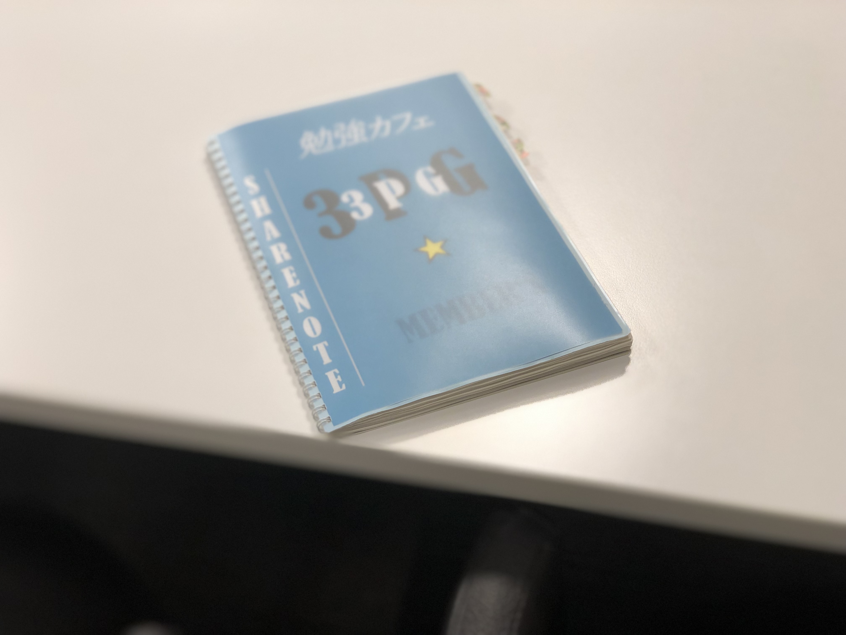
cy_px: 318
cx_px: 423
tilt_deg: -47.0
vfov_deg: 28.0
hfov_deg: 36.8
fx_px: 1271
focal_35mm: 52
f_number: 2.4
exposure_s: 1/60
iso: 40
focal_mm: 6
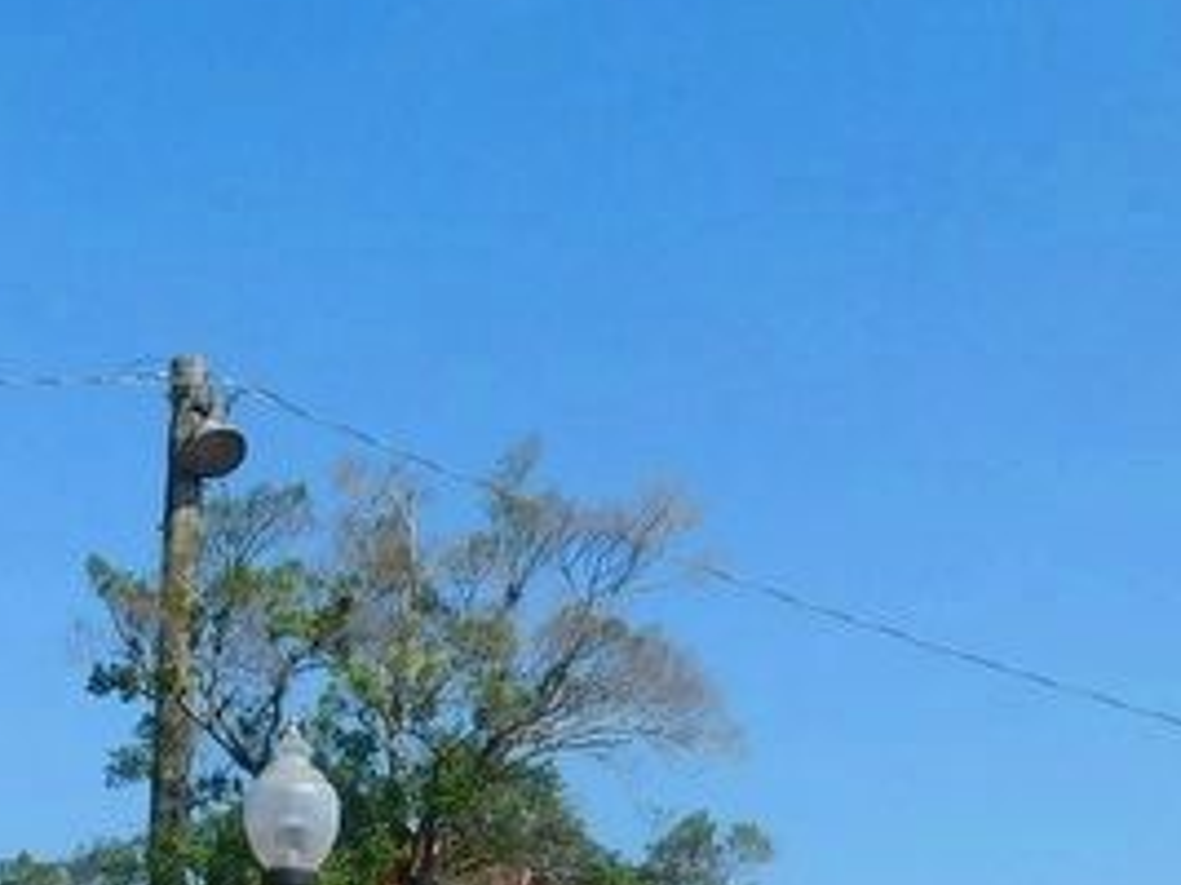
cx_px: 491
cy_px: 1115
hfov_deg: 26.0
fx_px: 2558
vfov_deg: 18.4
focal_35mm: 75
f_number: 6.2
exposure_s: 1/500
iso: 125
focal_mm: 4.5
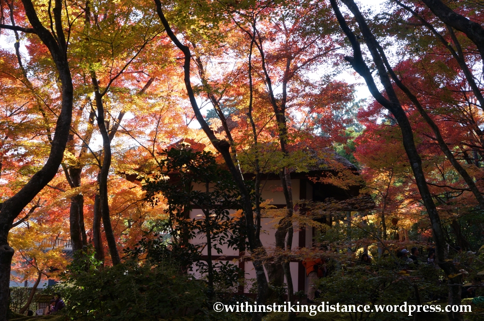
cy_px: 160
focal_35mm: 48
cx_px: 242
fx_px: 644
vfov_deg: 28.0
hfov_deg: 41.2
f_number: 6.3
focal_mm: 32
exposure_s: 1/125
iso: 200
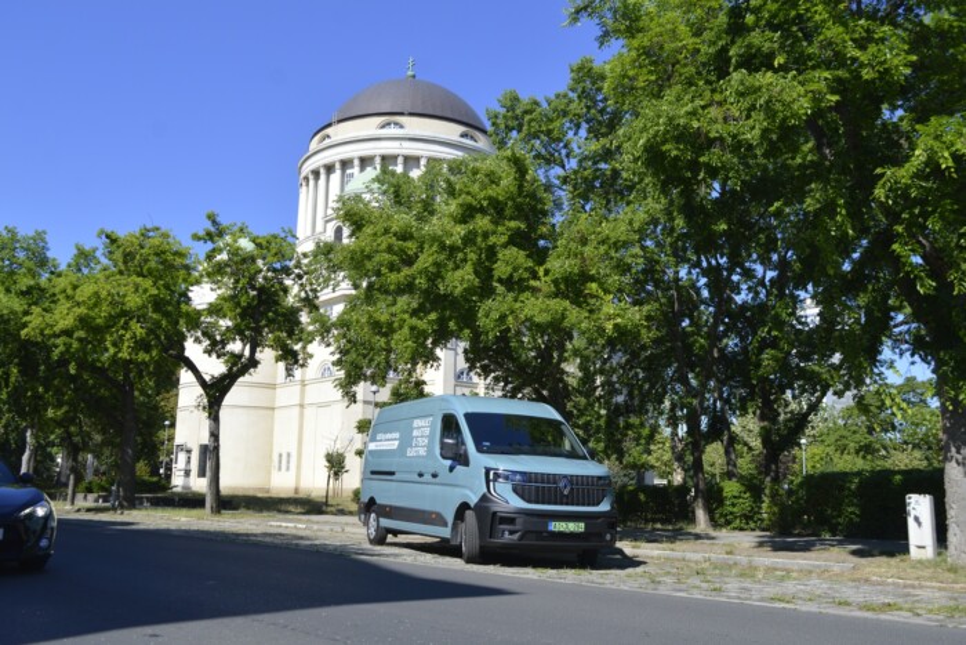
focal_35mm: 33
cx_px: 483
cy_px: 322
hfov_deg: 57.2
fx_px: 886
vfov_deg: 40.0
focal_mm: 22
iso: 100
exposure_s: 1/250
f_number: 8
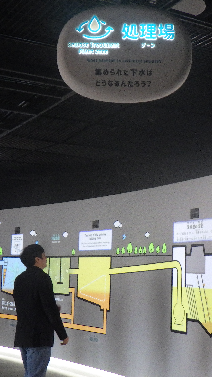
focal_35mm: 59
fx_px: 590
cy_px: 217
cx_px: 128
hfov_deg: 20.4
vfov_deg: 35.4
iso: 500
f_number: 3.8
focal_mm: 6.1
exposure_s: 1/50
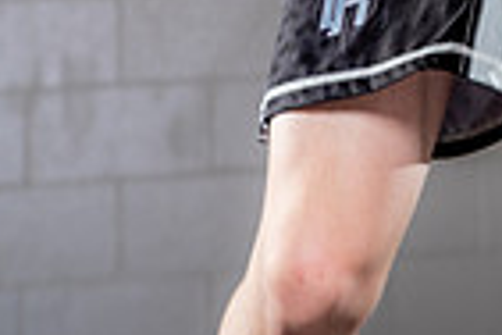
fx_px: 2580
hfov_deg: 11.0
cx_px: 523
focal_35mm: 185
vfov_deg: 7.0
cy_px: -438
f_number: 5.6
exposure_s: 1/250
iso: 320
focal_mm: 58
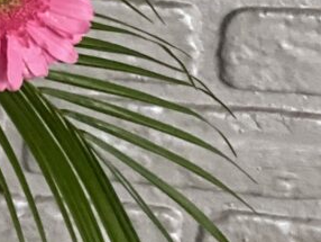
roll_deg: +0.0
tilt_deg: -13.1
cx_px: -514
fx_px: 2589
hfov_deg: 6.6
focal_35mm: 279
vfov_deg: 5.1
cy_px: -392
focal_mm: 6
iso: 320
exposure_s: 1/25
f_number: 2
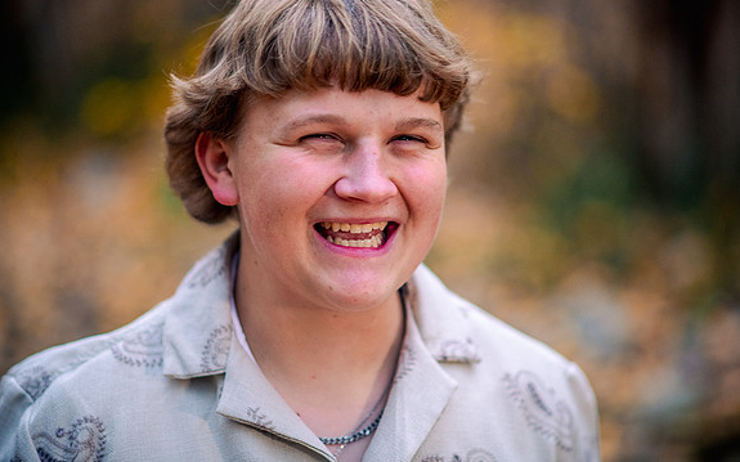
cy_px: 230
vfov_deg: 12.1
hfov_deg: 19.3
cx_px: 371
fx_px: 2177
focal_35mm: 108
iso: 1250
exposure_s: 1/100
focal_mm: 105
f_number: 2
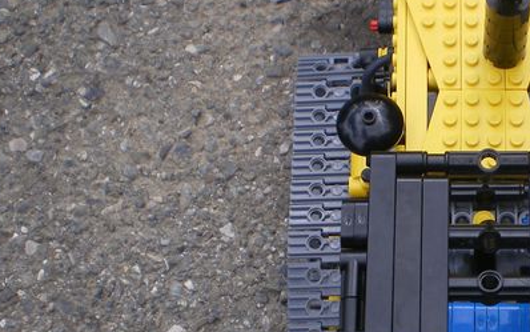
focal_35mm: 81
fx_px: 1170
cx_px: 469
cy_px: 168
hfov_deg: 24.8
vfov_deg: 16.1
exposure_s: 1/160
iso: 64
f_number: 4.6
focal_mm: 6.3
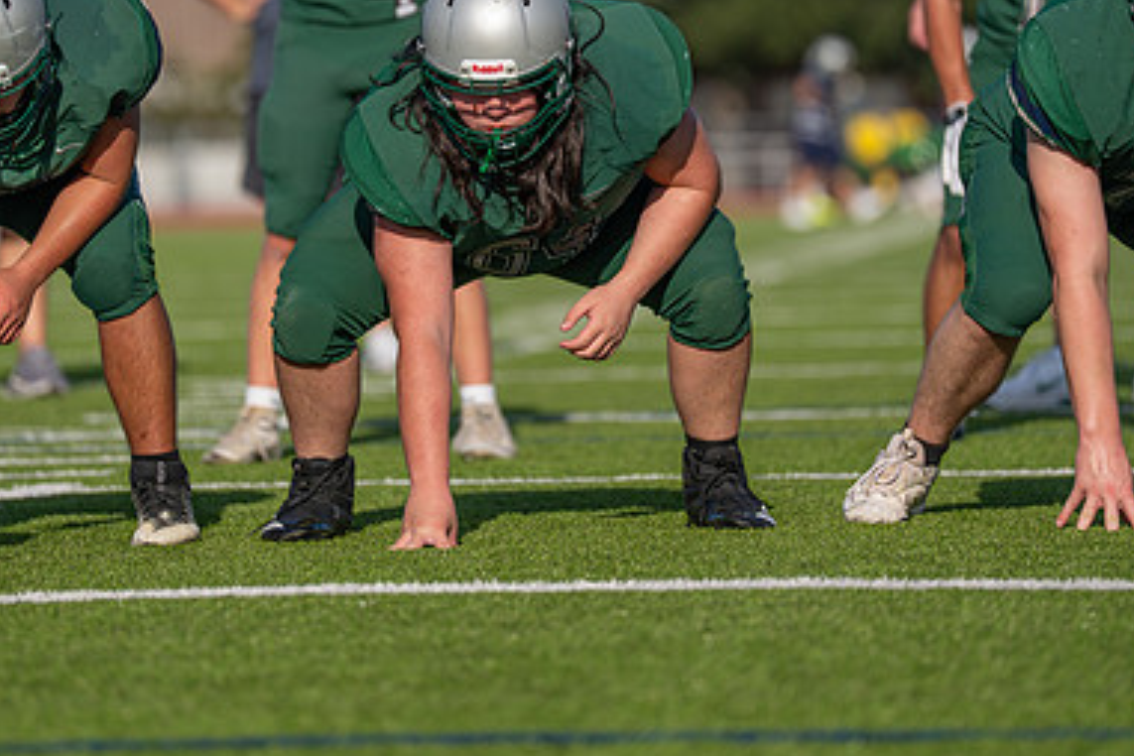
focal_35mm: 308
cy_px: 207
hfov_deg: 6.7
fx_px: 9701
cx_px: 518
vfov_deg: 4.5
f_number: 2.8
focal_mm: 200
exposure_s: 1/3200
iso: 160
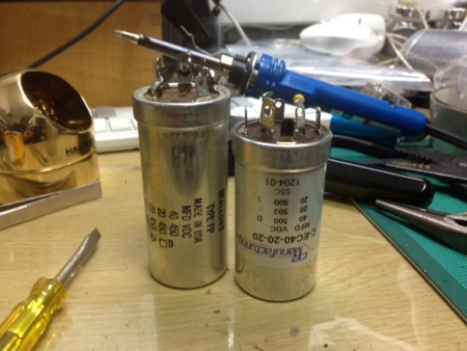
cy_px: 176
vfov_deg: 43.0
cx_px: 234
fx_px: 445
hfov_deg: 55.3
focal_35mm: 33
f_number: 2.4
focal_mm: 4.13
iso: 64
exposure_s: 1/20
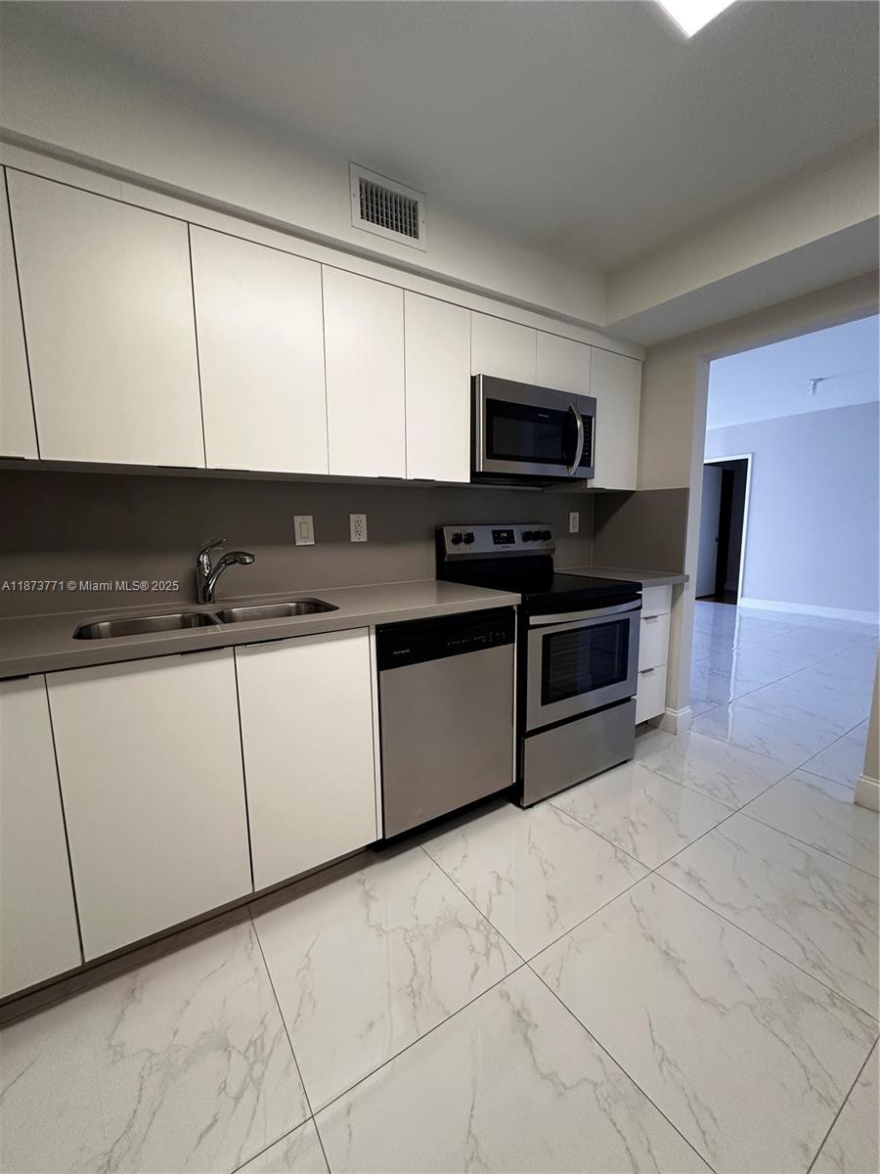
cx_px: 440
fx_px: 475
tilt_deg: -7.8
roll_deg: +0.4
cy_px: 587
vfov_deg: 102.1
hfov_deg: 85.7
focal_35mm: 14
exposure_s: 1/120
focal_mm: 2.22
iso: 200
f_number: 2.2
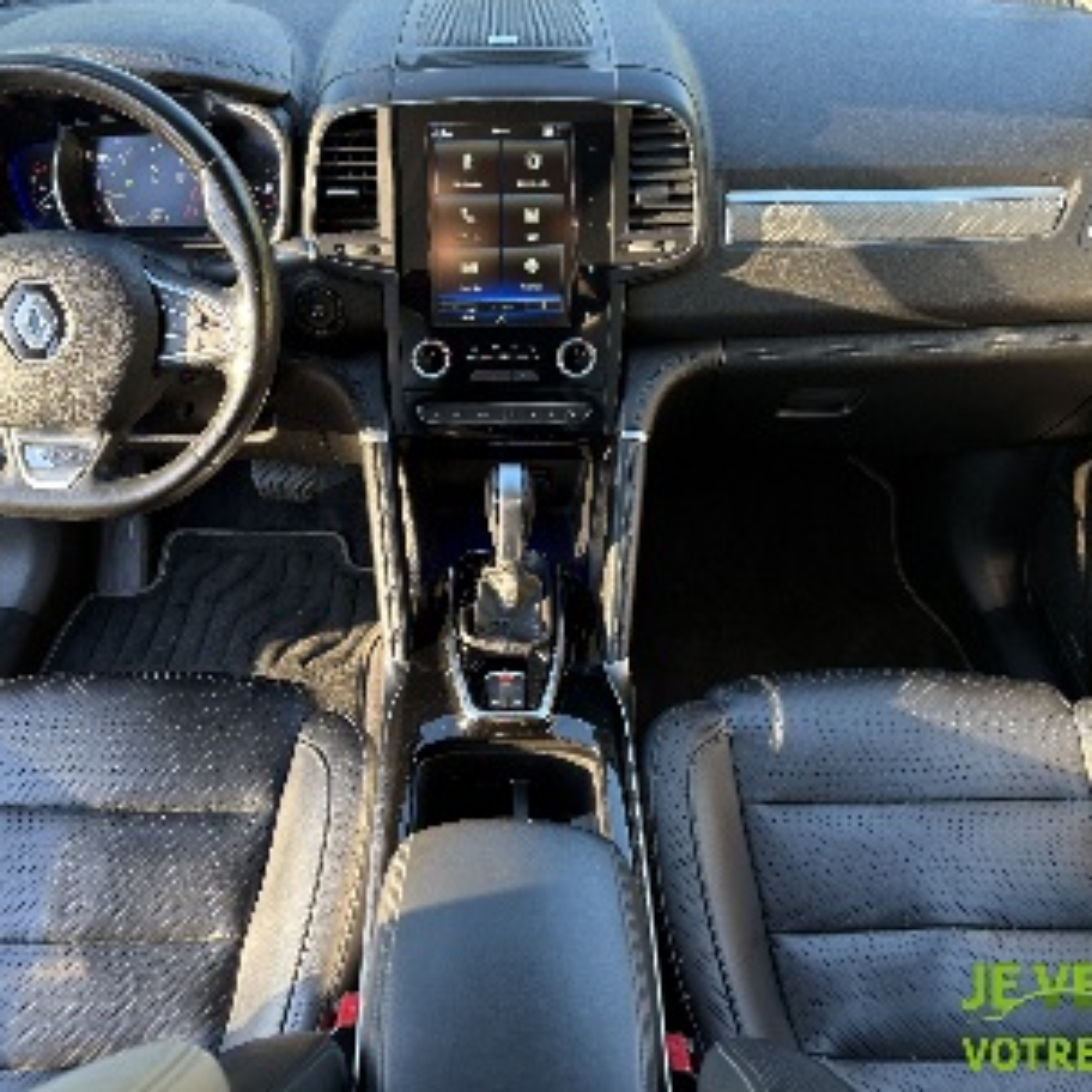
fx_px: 1035
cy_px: 539
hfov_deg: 55.5
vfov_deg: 55.6
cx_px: 492
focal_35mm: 29
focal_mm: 6.76
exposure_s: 1/121
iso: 200
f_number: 1.78
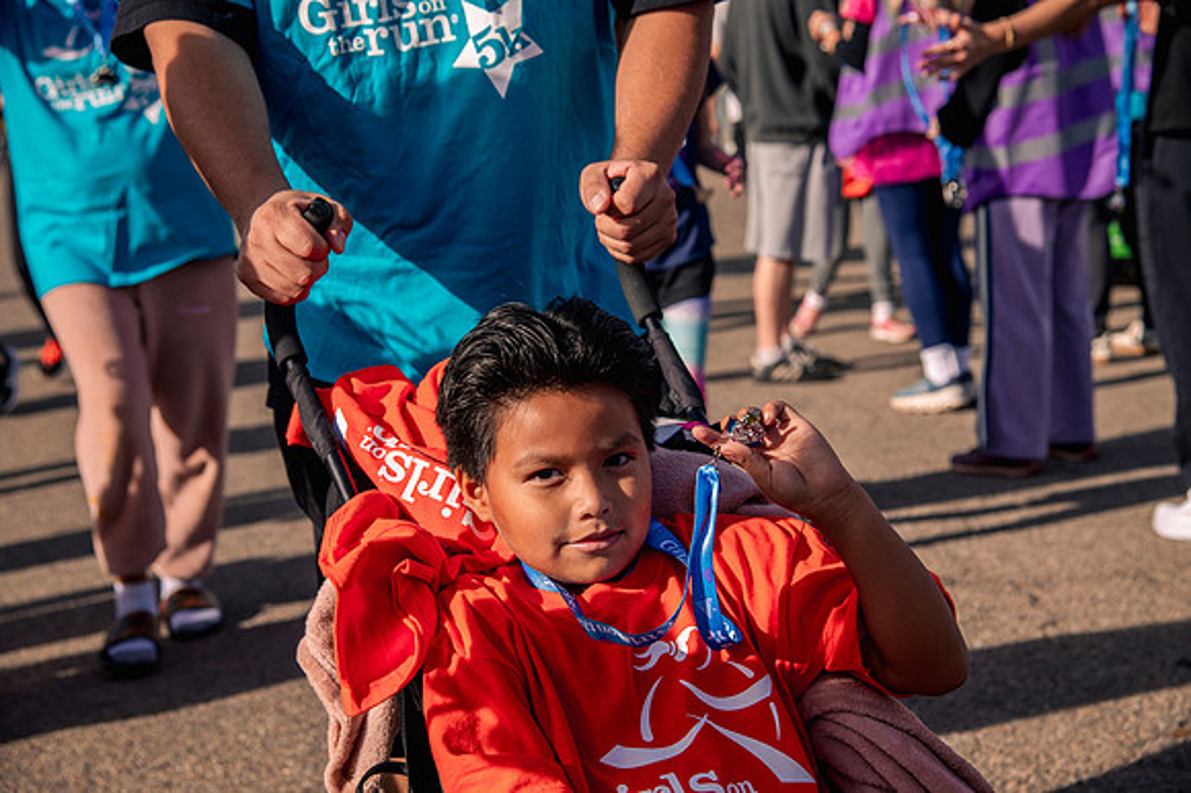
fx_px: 2050
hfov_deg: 32.4
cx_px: 596
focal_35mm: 62
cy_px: 396
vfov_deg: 21.9
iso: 200
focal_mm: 62
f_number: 5.6
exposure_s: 1/800
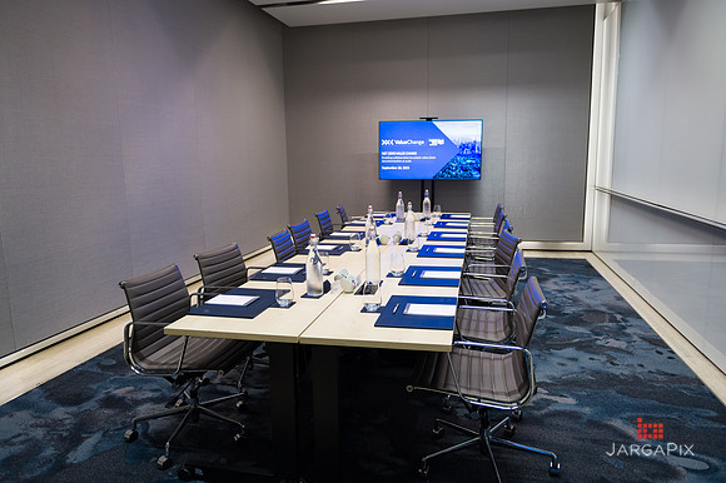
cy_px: 243
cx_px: 364
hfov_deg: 71.3
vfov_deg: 51.1
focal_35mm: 25
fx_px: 506
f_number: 3.2
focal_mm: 24
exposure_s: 1/250
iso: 800
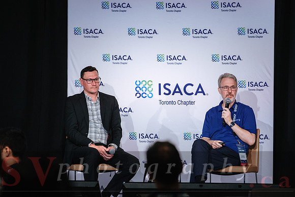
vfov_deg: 6.4
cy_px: 98
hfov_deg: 9.6
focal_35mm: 214
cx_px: 146
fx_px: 1757
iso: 800
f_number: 2.8
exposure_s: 1/80
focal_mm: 140
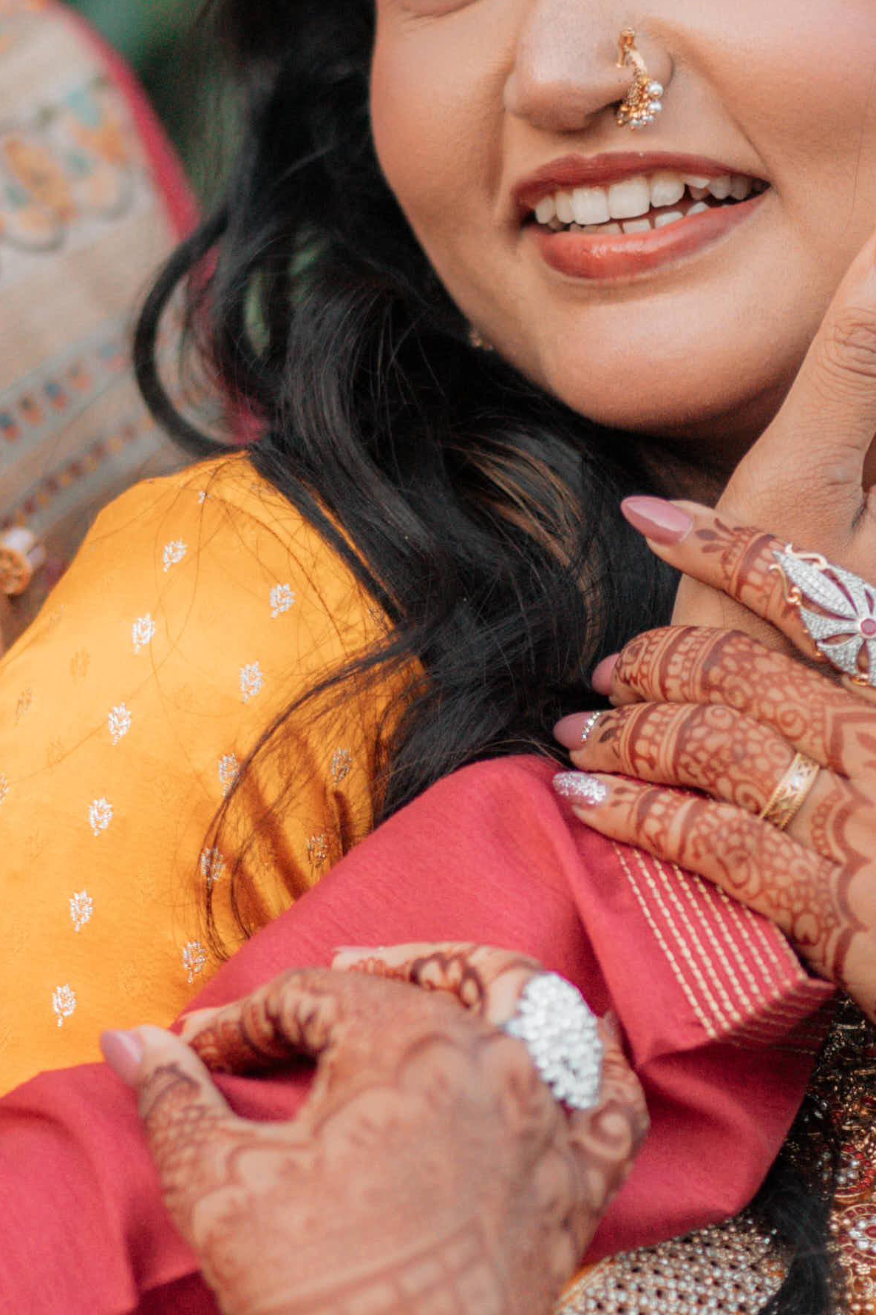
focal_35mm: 335
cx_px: 421
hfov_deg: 4.1
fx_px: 12229
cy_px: 558
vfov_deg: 6.2
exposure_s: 1/250
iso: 640
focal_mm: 85
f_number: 1.4
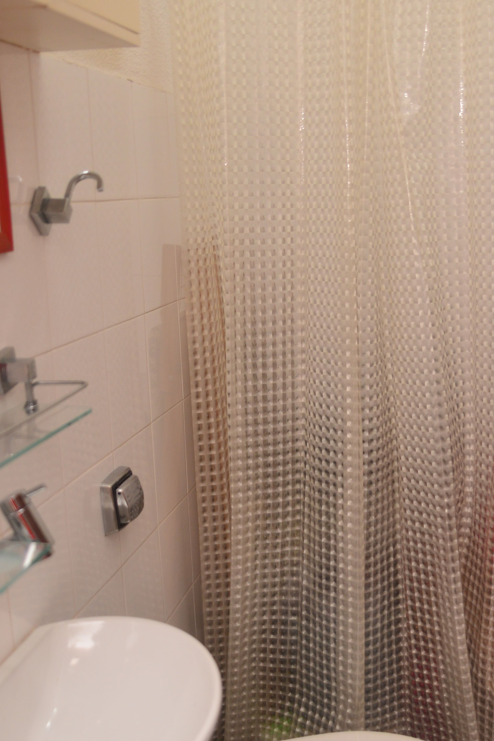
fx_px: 1275
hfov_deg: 21.9
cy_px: 433
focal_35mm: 62
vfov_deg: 32.3
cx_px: 319
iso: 320
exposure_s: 1/200
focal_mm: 32
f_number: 2.8
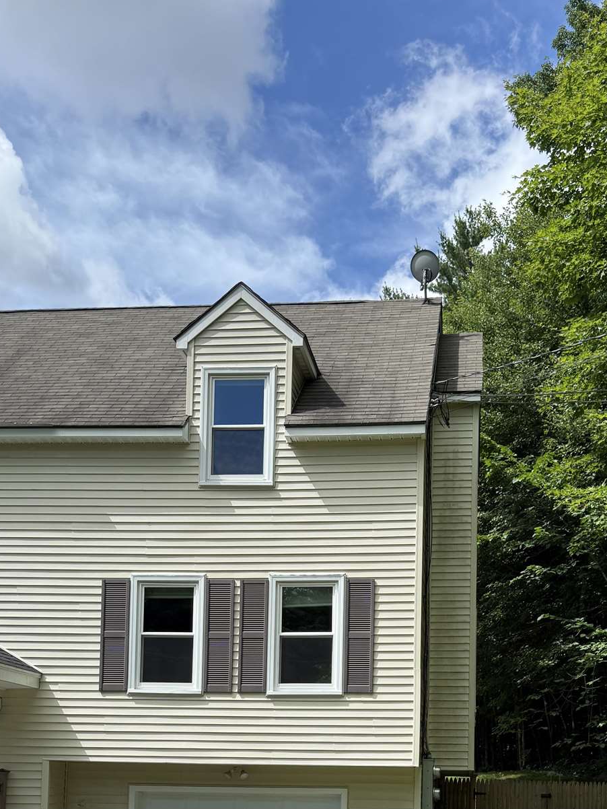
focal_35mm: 46
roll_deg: -2.1
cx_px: 351
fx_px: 1075
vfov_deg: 38.7
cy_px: 711
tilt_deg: +5.6
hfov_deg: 31.5
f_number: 1.78
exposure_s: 1/2801
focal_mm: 6.76
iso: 100
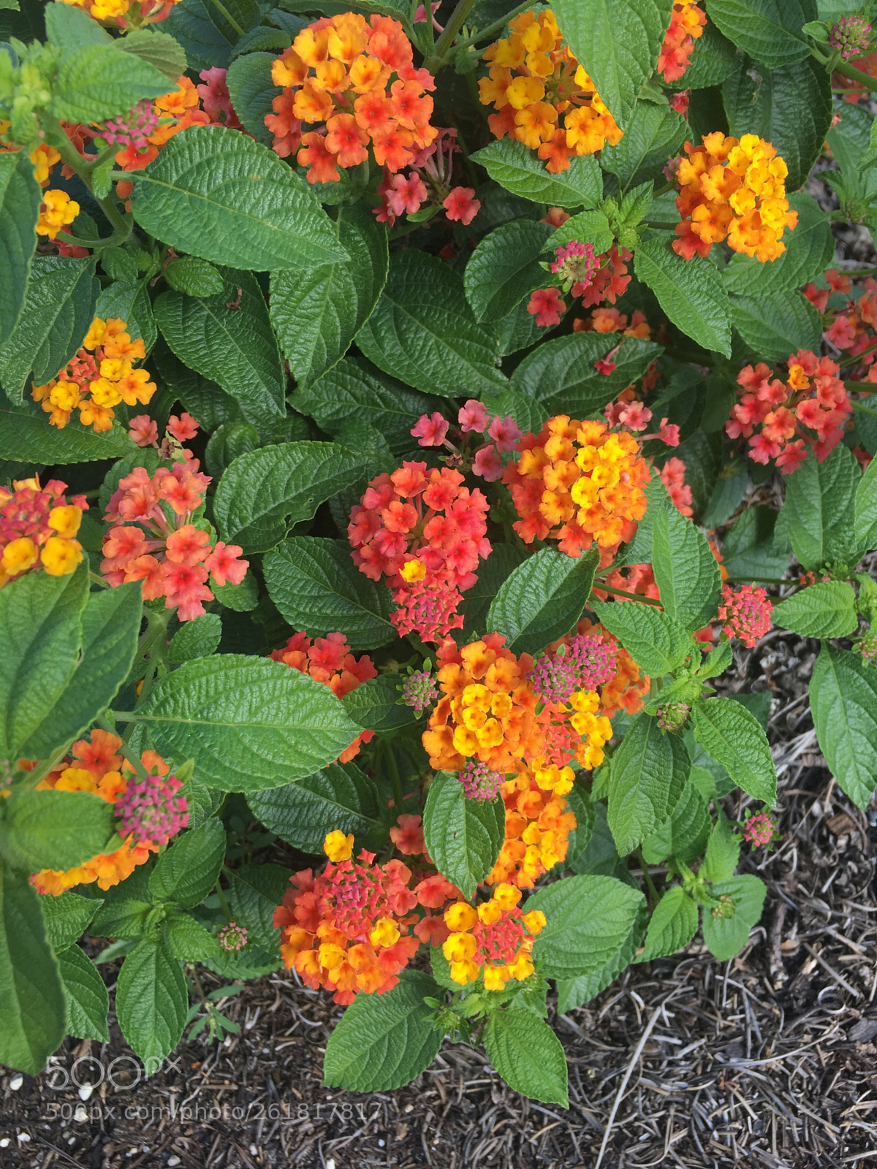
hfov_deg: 48.2
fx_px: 980
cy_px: 584
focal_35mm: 29
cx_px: 438
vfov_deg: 61.7
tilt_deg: -61.6
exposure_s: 1/265
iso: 25
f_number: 2.2
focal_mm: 4.15
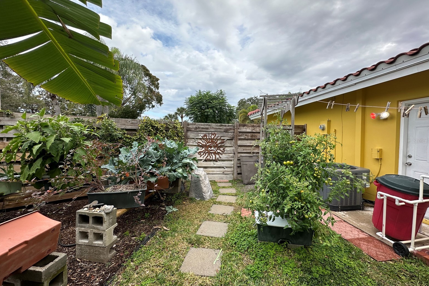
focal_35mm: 15
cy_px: 141
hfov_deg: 100.4
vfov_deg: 77.3
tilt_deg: -0.9
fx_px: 179
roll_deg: -0.8
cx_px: 218
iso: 40
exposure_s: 1/734
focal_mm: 2.22
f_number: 2.2
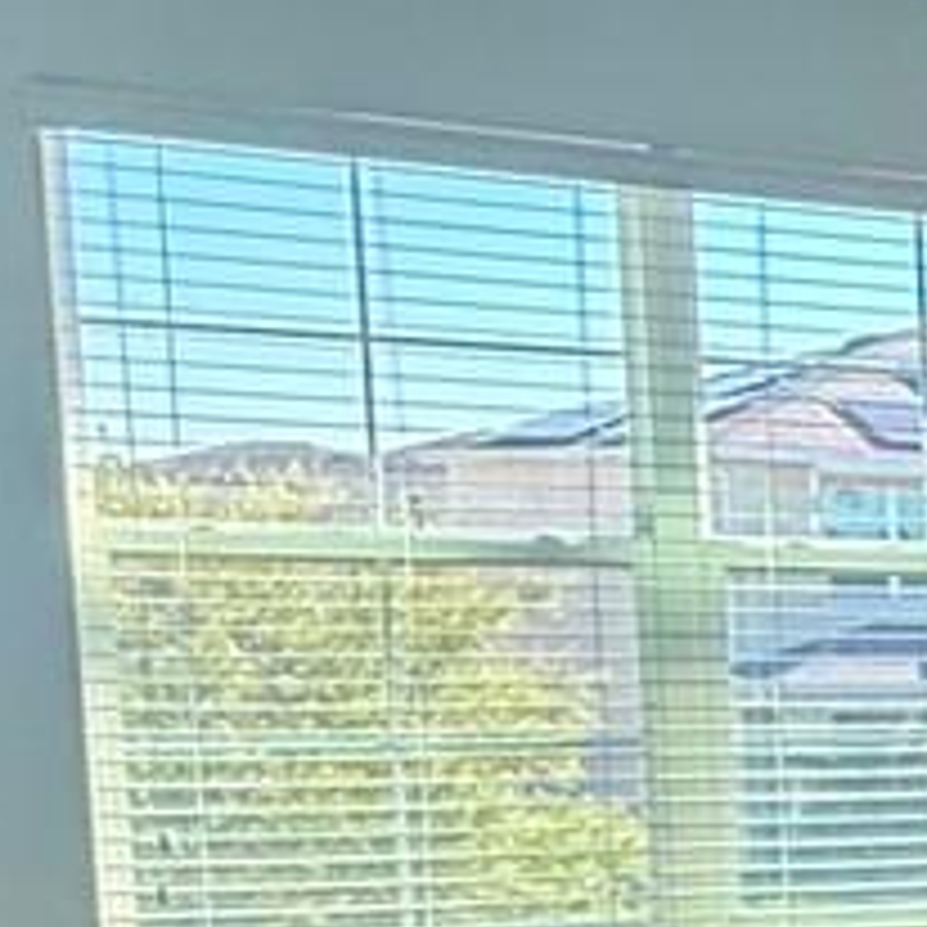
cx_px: 2493
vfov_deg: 17.6
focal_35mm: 96
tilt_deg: -7.4
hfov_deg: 12.3
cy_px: 972
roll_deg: -1.5
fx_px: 2909
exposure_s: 1/120
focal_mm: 2.22
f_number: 2.2
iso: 100
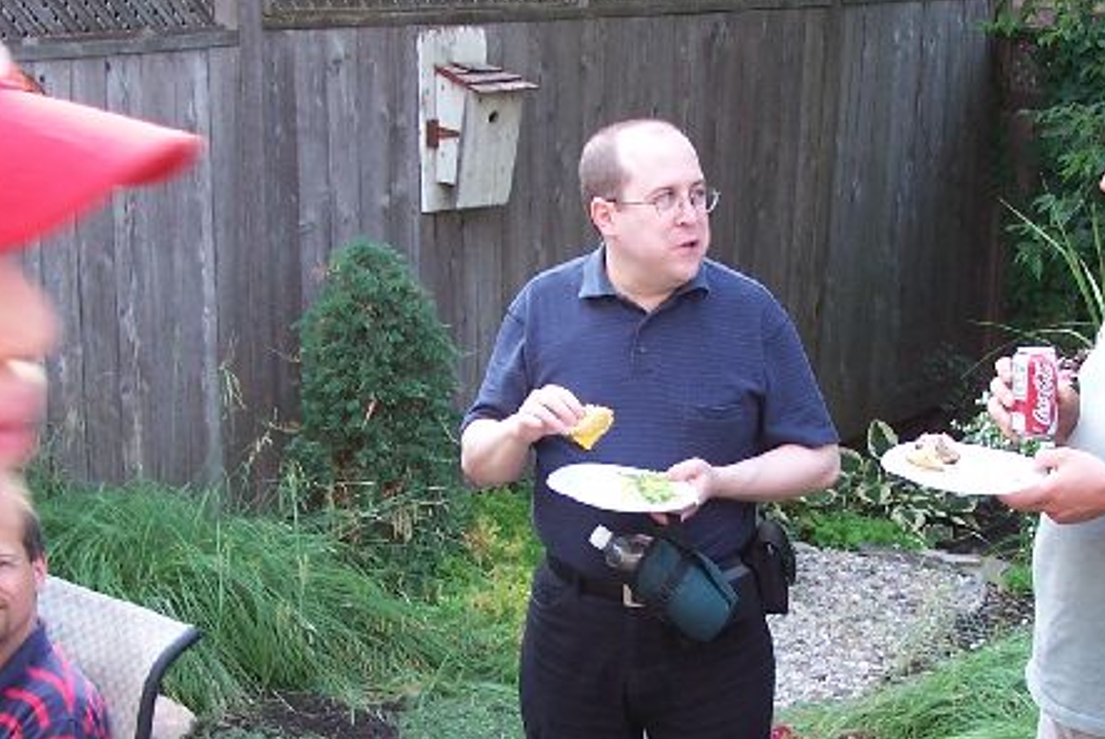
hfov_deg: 26.2
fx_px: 2365
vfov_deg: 17.7
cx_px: 661
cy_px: 472
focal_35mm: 77
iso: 80
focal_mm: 6.3
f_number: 2.8
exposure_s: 1/50
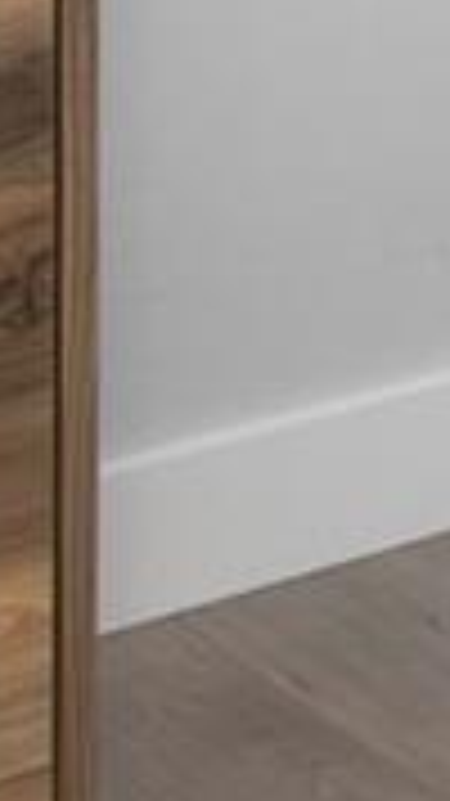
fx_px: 3588
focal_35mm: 169
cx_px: 2578
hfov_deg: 5.0
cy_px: -927
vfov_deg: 11.2
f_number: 8
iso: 250
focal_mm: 12
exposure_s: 1/60
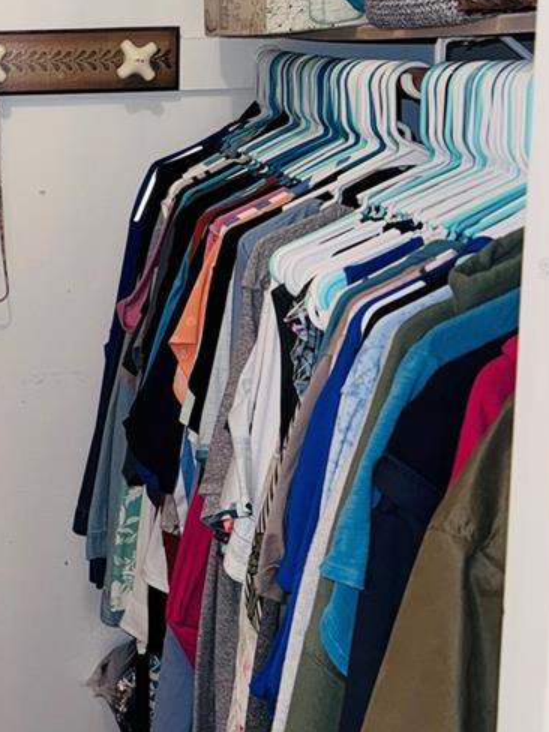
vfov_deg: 32.5
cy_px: 268
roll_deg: +0.9
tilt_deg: -10.4
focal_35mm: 59
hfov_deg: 23.5
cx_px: -28
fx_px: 1248
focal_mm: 6.76
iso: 80
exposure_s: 1/24
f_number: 1.78
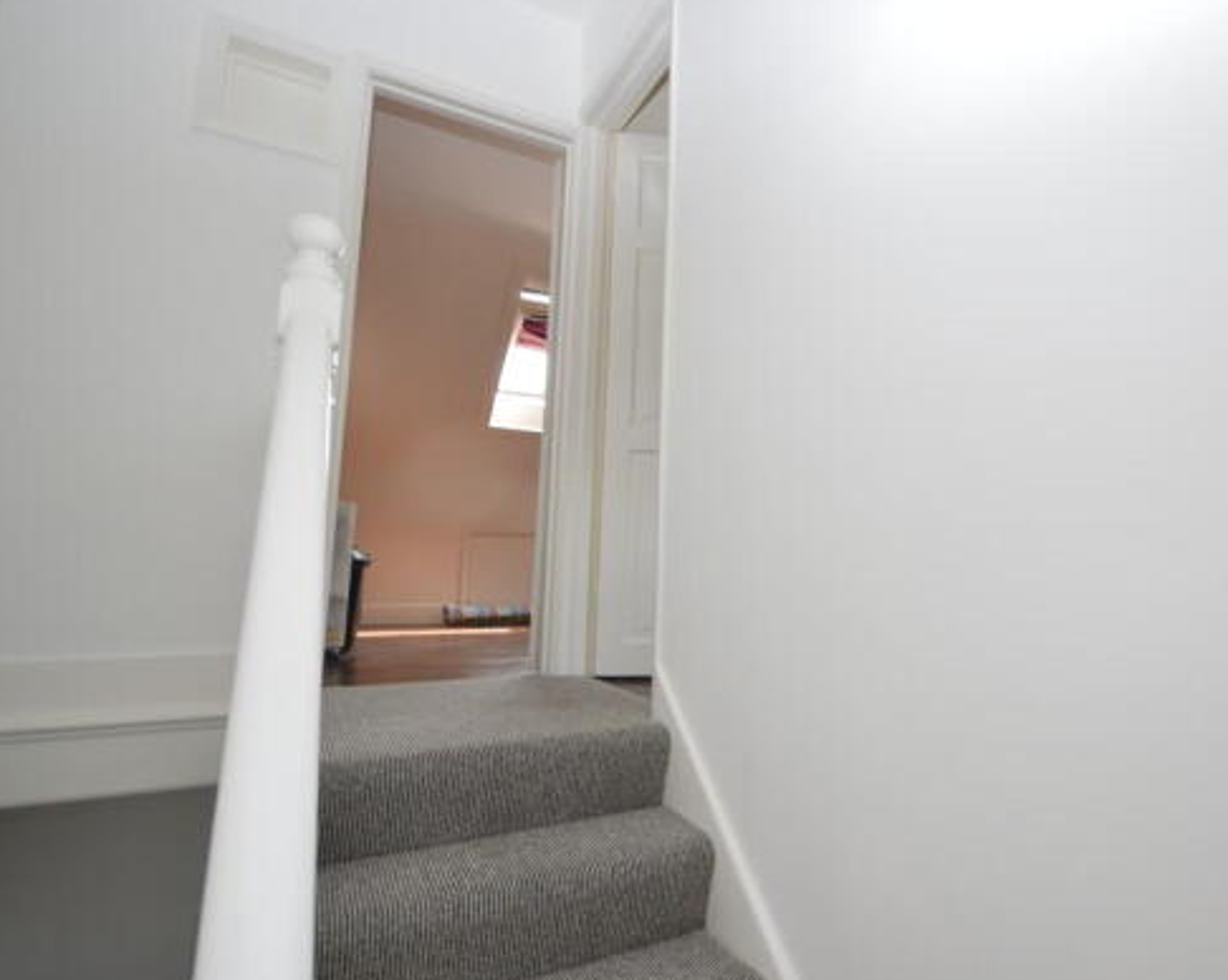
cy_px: 475
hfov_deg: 81.9
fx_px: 690
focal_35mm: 19
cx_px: 763
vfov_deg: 70.8
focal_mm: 10
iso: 400
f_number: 5
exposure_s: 1/100
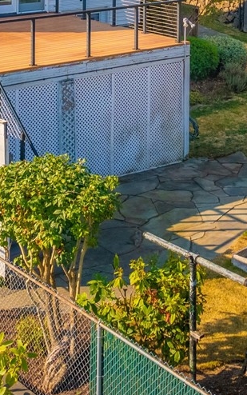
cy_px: -26
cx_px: 124
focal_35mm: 77
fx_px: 829
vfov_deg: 25.1
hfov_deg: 16.9
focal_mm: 8.38
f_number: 2.8
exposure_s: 1/200
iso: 110
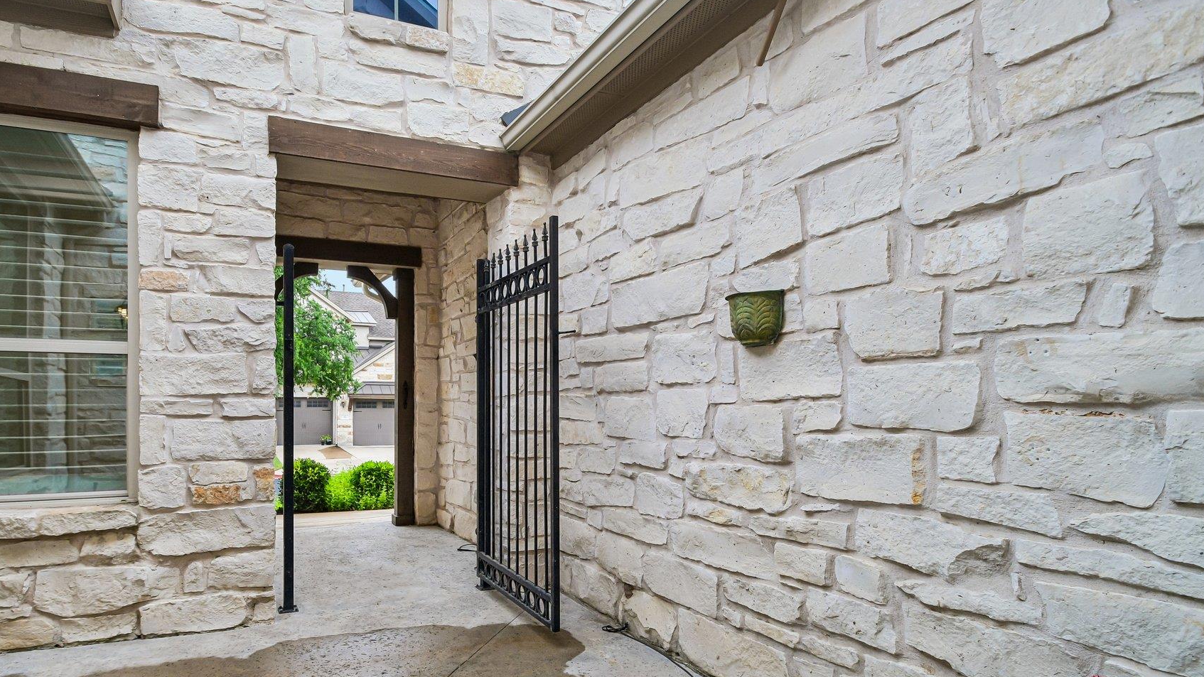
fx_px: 607
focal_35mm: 19
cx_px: 498
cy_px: 378
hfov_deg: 88.7
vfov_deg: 58.2
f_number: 8
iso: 400
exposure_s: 1/125
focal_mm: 10
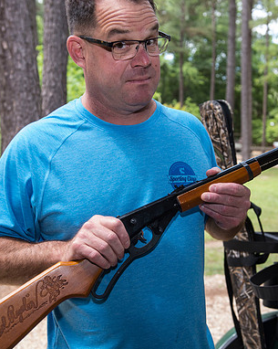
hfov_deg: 26.6
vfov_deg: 33.0
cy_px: 174
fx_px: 587
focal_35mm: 57
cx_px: 164
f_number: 5
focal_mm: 40
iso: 500
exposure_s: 1/200
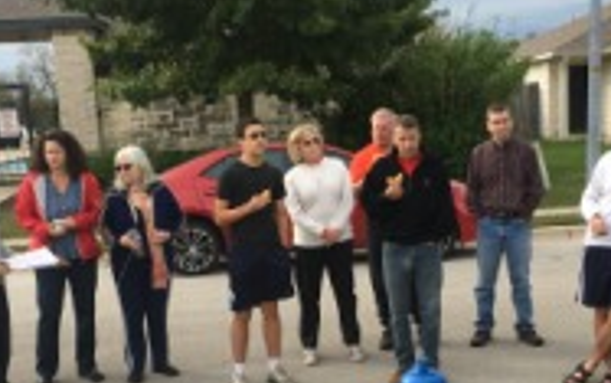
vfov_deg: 21.5
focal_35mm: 60
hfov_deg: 33.9
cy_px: 278
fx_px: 999
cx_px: 372
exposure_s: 1/499
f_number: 2.2
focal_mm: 4.15
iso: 25
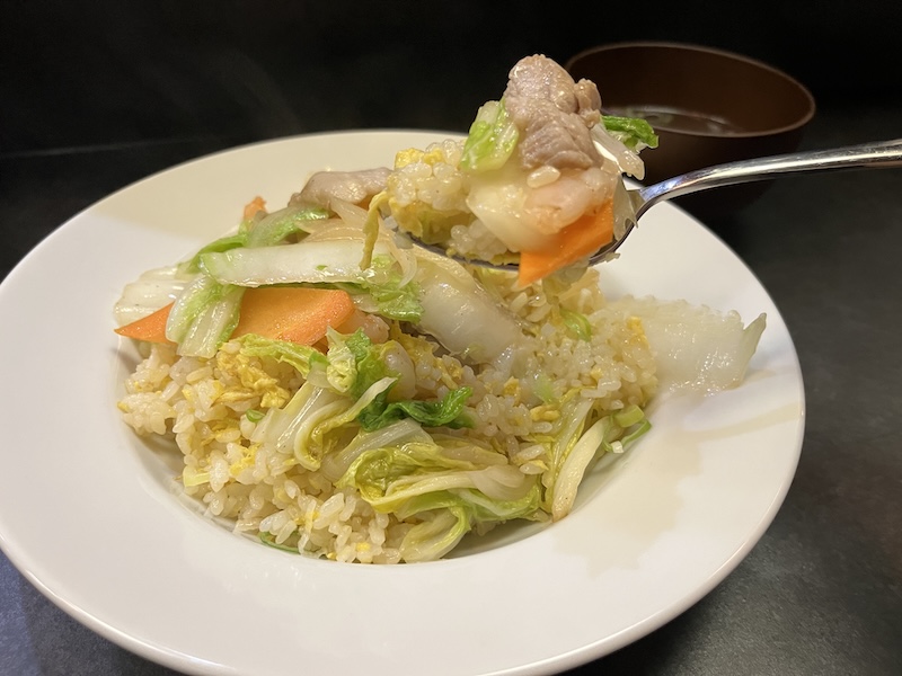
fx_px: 677
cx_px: 451
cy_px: 338
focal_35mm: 26
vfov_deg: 53.1
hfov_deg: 67.3
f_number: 1.6
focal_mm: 5.1
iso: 320
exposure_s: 1/60
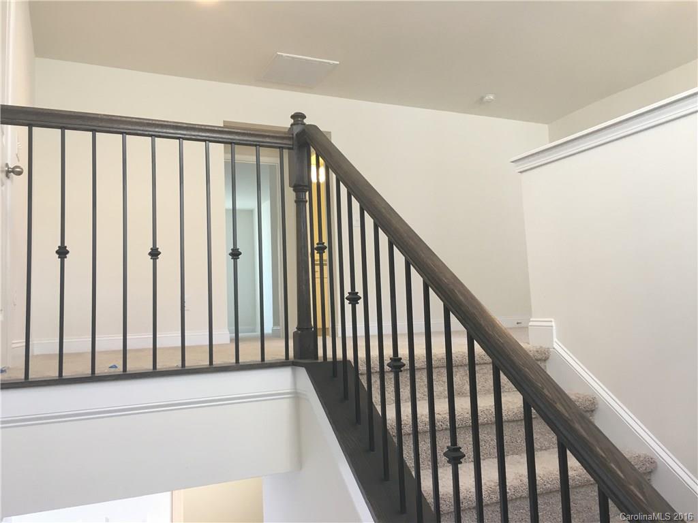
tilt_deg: +6.3
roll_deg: +3.1
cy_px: 262
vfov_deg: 48.2
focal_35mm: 29
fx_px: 585
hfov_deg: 61.7
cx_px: 349
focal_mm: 4.15
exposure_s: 1/30
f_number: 2.2
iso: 64
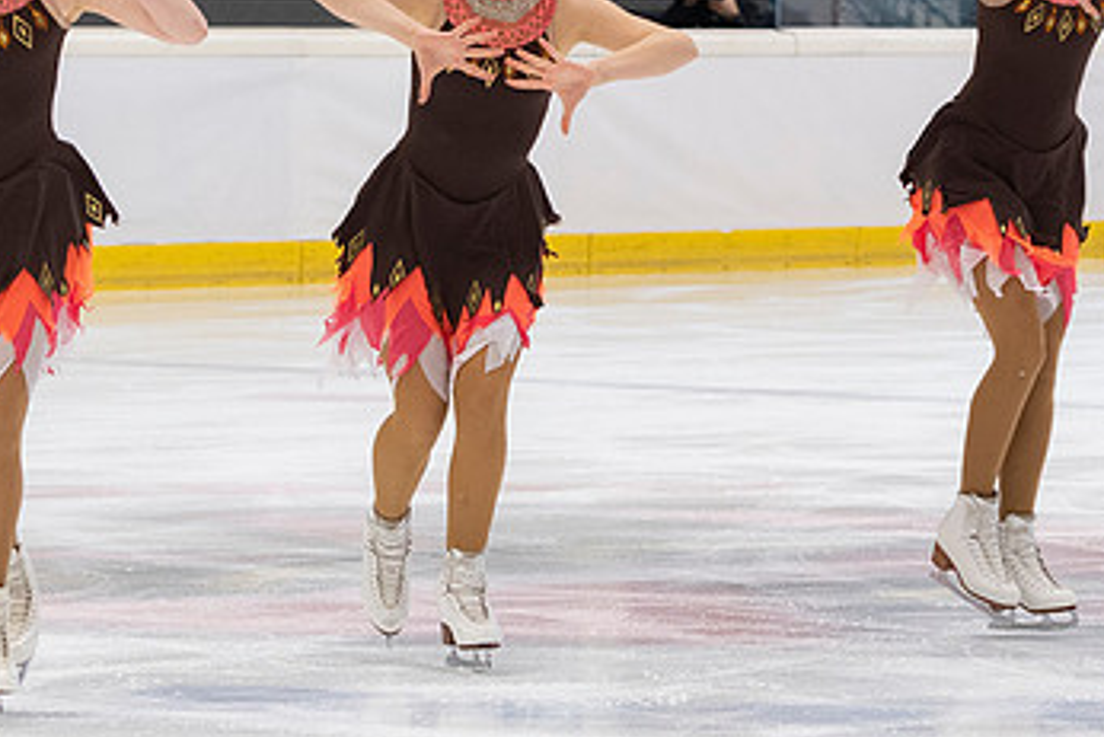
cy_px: 241
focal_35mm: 289
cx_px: 1029
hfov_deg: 7.1
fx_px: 8866
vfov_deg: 4.8
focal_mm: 80
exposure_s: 1/200
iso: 1000
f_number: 4
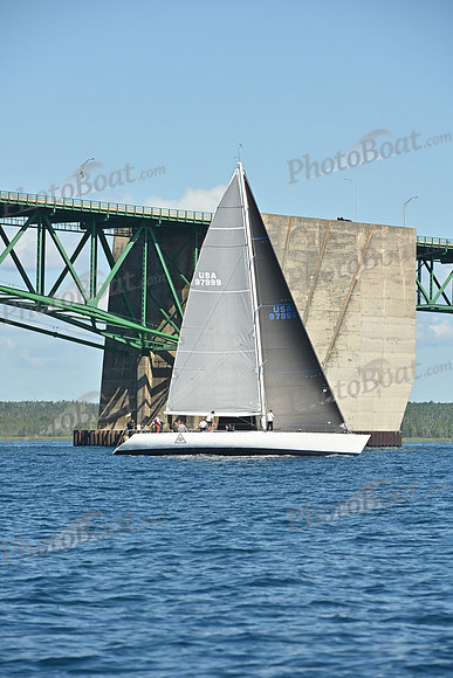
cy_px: 339
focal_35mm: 200
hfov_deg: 6.9
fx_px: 3772
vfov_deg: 10.3
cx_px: 226
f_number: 9
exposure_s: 1/1000
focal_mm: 200
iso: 320
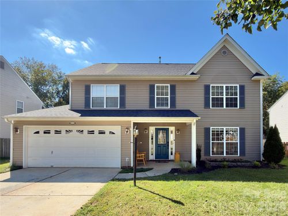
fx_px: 116
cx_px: 144
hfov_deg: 102.1
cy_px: 108
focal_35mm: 14
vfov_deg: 85.7
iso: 25
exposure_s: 1/490
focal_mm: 2.22
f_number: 2.2
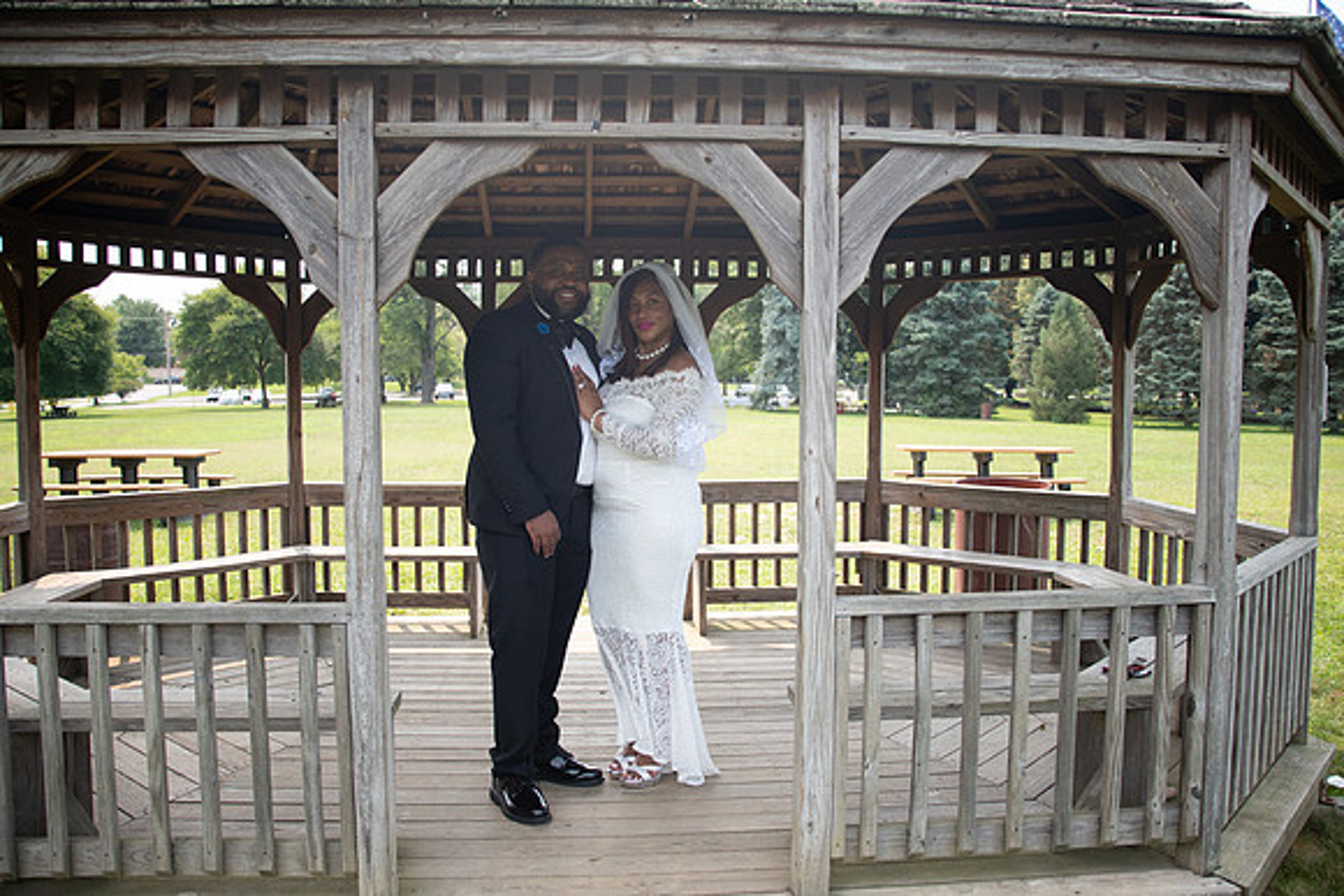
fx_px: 1083
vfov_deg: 45.0
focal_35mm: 29
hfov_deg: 63.6
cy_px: 448
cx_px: 672
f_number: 3.7
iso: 800
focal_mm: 28
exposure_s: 1/1600
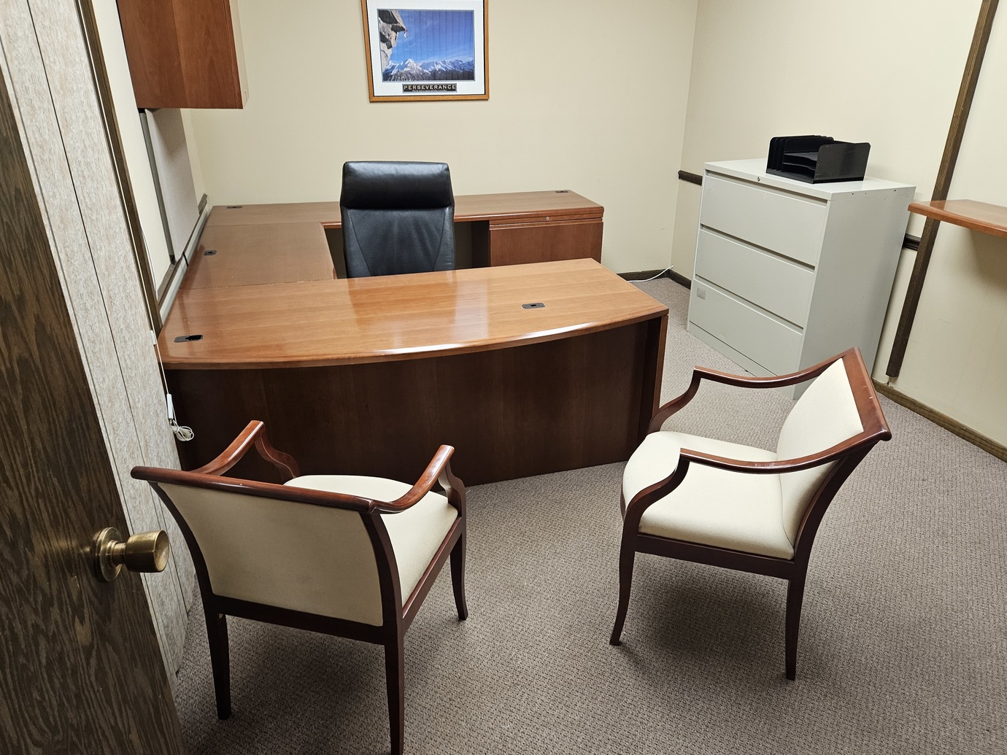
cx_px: 509
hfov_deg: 71.6
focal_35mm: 24
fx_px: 698
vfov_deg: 56.8
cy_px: 390
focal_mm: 5.4
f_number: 1.8
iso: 200
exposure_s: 1/120
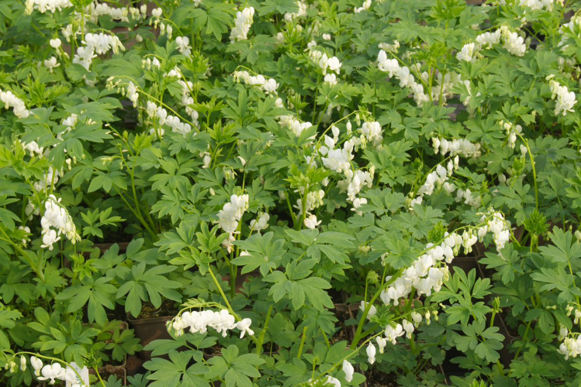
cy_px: 194
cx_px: 290
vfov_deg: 16.6
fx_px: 1331
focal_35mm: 82
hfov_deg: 24.6
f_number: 13
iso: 250
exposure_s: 1/100
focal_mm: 55
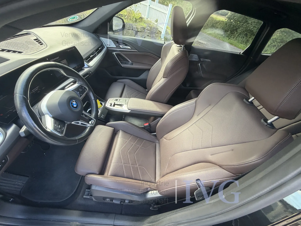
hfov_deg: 102.1
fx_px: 122
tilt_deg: -41.5
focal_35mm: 14
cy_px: 113
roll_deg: -16.9
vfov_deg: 85.7
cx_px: 150
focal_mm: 2.22
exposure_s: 1/121
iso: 200
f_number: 2.2
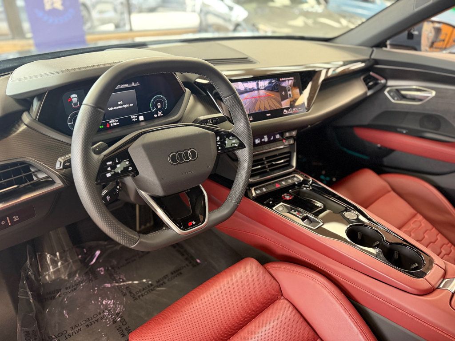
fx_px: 315
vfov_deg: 56.8
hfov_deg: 71.6
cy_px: 170
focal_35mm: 24
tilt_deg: -29.9
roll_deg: -1.0
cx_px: 228
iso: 640
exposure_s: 1/60
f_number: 1.78
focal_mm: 6.76
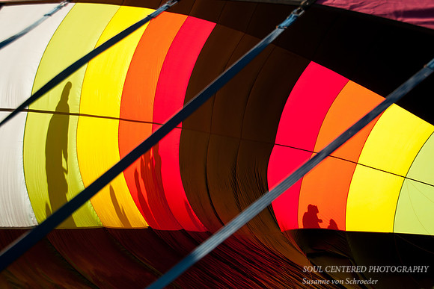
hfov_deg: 38.9
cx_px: 217
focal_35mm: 51
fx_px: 615
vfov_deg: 26.5
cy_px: 144
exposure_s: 1/750
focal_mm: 34
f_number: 5.6
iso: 200
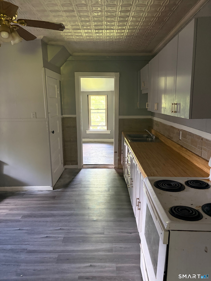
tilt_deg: -10.9
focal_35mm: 26
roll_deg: +0.7
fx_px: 211
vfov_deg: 67.3
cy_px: 140
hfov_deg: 53.1
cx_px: 106
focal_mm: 5.96
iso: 500
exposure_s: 1/49
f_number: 1.6
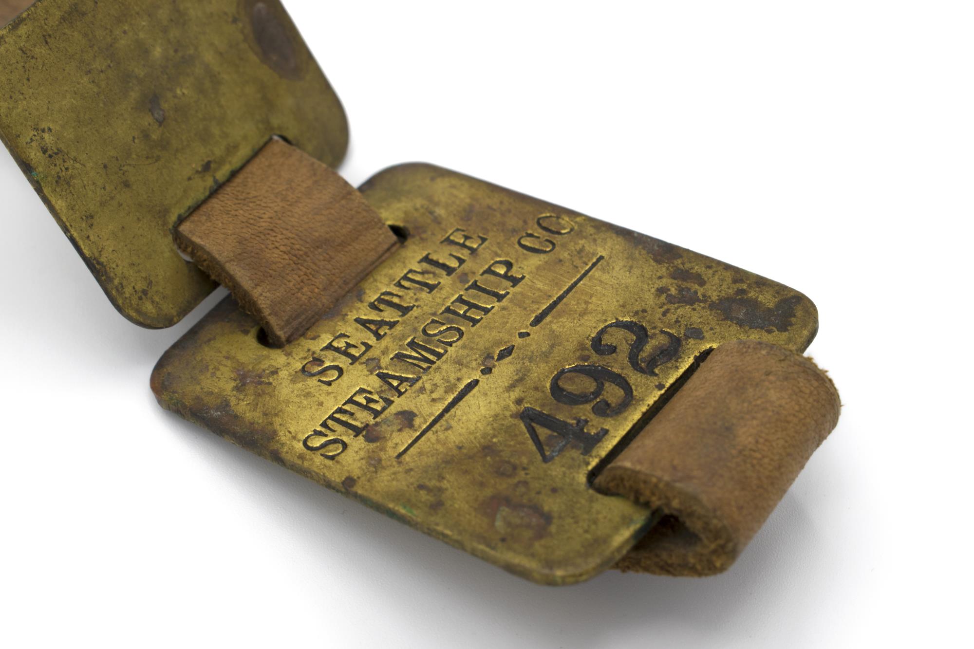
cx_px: 487
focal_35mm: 82
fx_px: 2232
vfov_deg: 16.6
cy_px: 324
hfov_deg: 24.6
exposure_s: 1/60
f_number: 16
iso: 200
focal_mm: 55
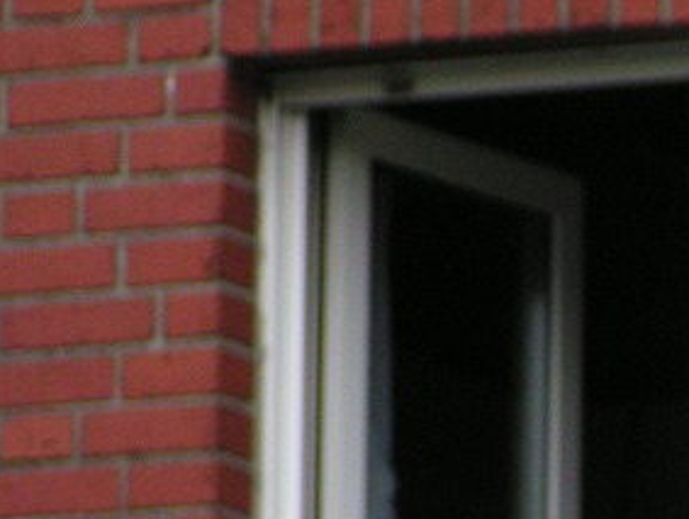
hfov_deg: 2.7
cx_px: 811
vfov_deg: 2.0
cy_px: 451
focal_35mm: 731
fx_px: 14568
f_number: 3.5
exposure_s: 1/125
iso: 200
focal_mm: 39.6
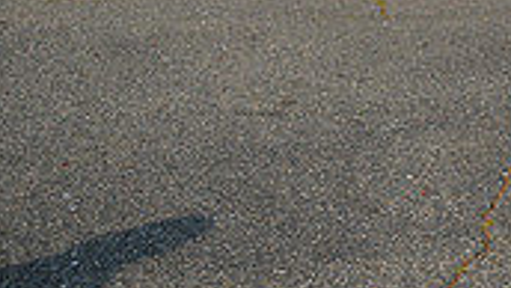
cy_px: -123
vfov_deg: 13.5
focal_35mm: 85
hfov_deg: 21.2
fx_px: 1152
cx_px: 764
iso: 100
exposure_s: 1/2000
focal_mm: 24
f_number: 3.2
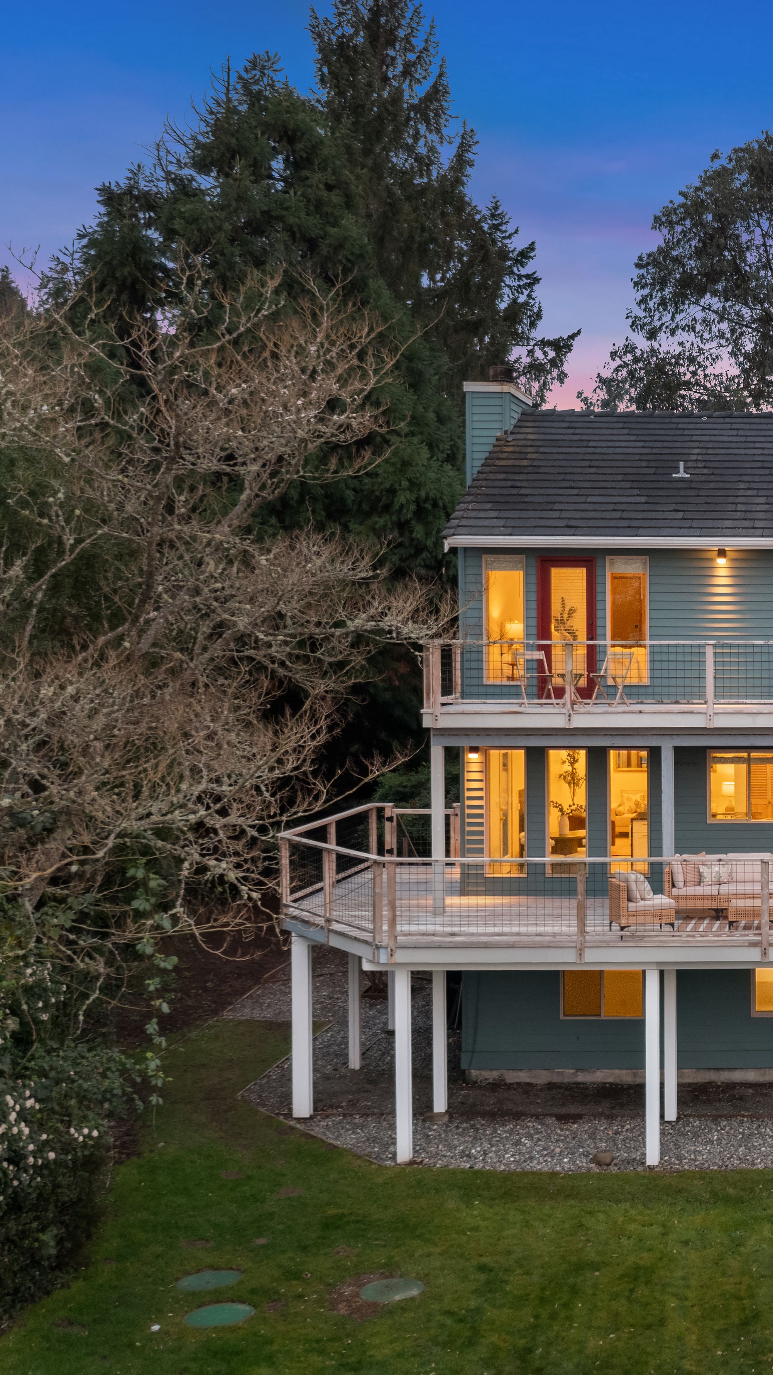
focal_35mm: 45
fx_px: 1640
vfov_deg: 45.5
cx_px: 964
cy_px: 677
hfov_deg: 23.8
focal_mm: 10.26
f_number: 2.8
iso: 250
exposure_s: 1/10
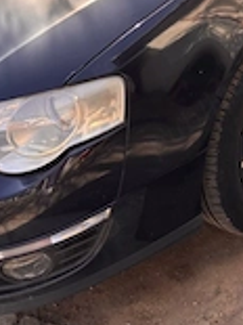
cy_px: -34
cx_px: 258
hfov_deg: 21.0
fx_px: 628
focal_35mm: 67
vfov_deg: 26.6
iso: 50
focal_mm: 5.96
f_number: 1.6
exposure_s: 1/505
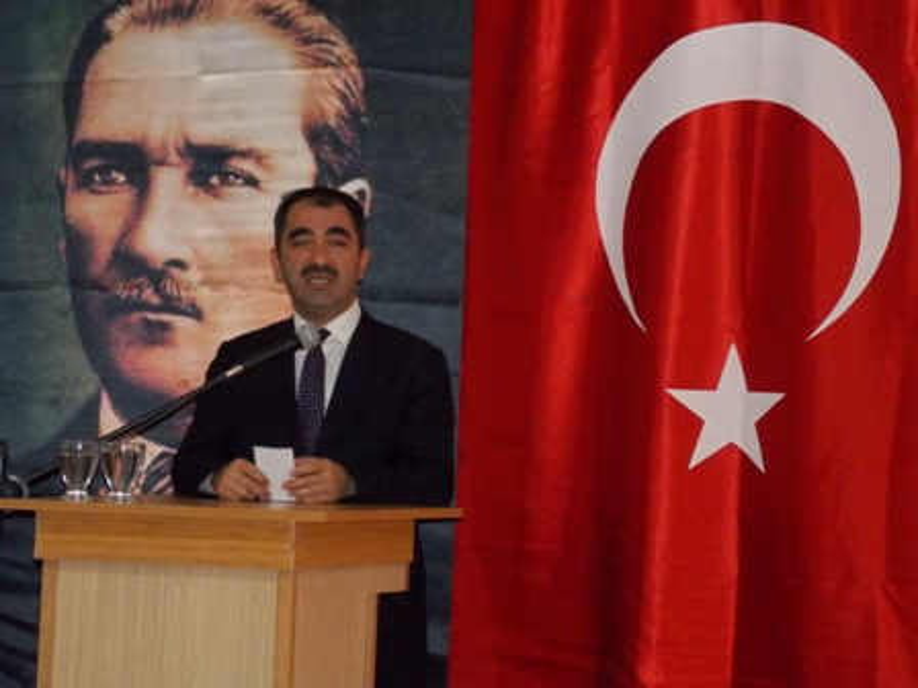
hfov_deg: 18.4
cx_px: 459
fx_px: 2838
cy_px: 344
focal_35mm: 107
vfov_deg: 13.8
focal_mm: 19.1
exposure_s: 1/30
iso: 800
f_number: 4.7
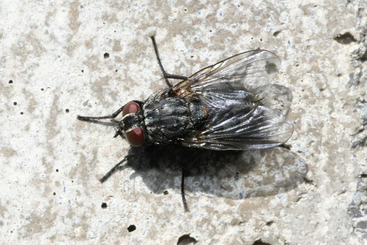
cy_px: 122
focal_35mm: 158
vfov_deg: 8.7
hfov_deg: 13.0
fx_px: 1606
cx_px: 184
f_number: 32
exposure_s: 1/60
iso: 250
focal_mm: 105
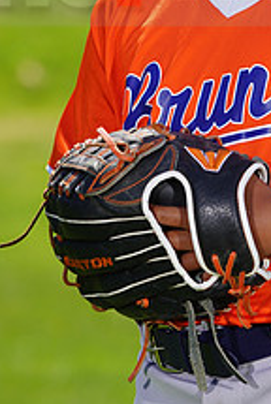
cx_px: 315
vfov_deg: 3.3
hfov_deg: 2.2
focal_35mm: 625
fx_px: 7034
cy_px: -34
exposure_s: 1/250
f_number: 8
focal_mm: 232
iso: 100
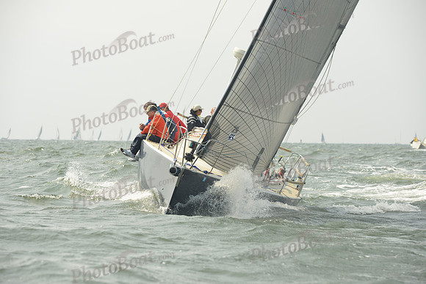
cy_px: 142
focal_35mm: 140
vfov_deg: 9.8
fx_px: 1657
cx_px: 213
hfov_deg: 14.7
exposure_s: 1/1250
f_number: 8
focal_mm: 140
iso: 320
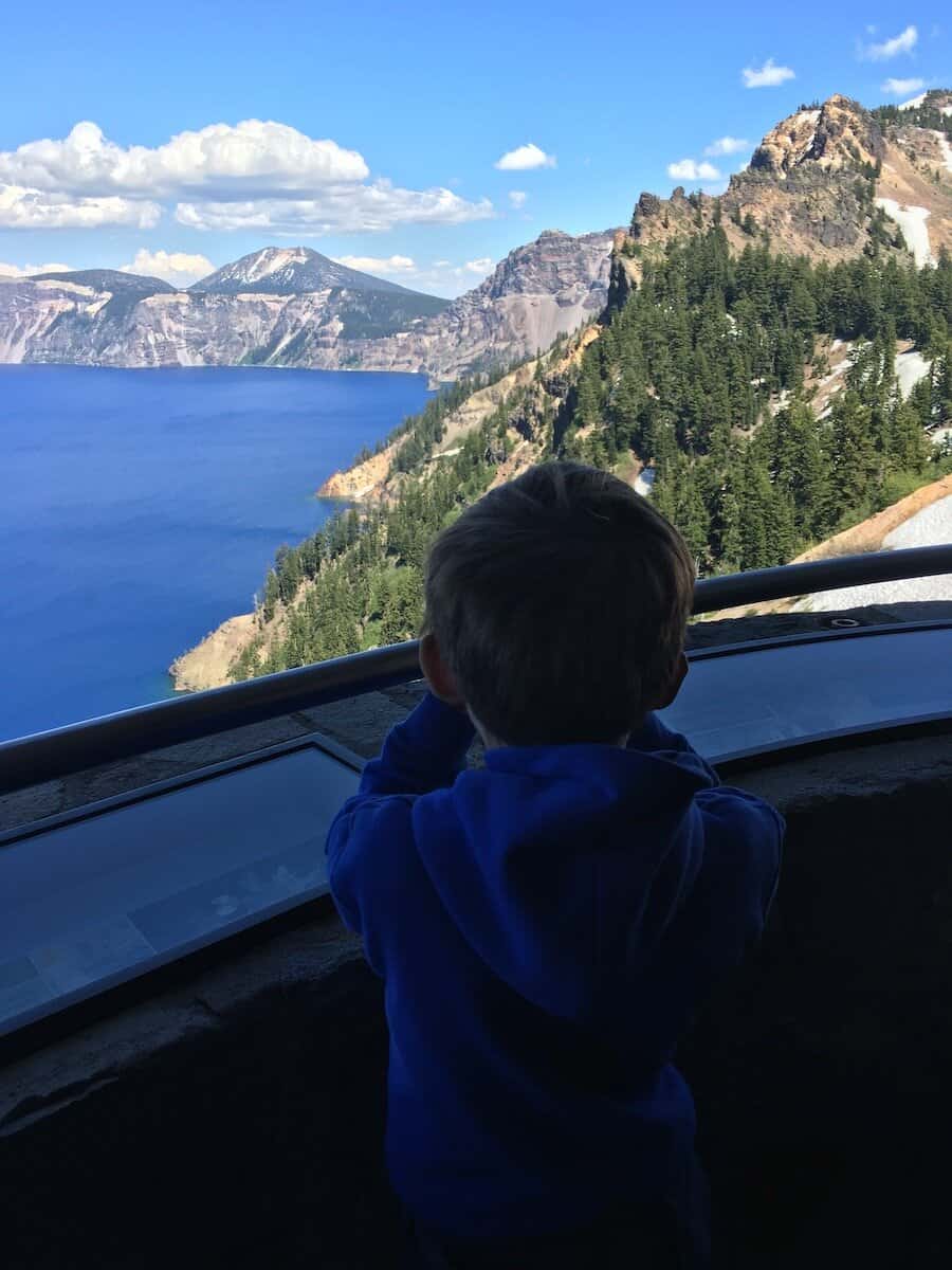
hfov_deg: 48.2
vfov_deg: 61.7
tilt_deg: -16.7
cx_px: 476
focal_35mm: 29
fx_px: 1063
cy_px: 635
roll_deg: +1.2
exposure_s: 1/855
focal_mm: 4.15
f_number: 2.2
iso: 25
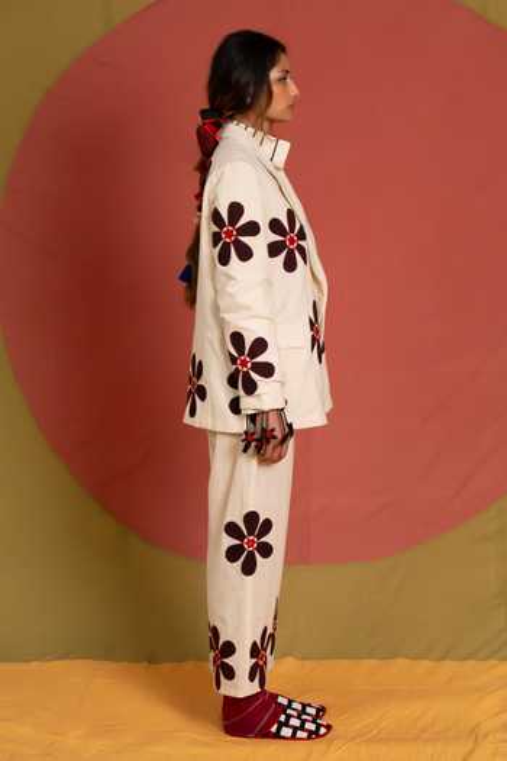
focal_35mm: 50
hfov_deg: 27.0
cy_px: 380
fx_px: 1056
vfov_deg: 39.6
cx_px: 254
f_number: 2.8
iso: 1000
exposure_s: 1/200
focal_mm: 50
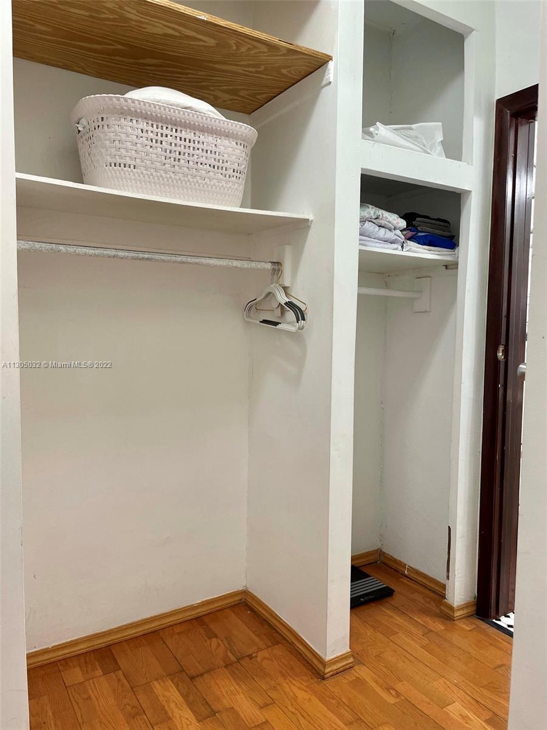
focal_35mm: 26
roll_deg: -0.3
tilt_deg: -4.8
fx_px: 548
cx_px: 274
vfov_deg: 67.3
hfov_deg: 53.1
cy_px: 365
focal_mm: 4.2
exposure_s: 1/60
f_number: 1.6
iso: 80
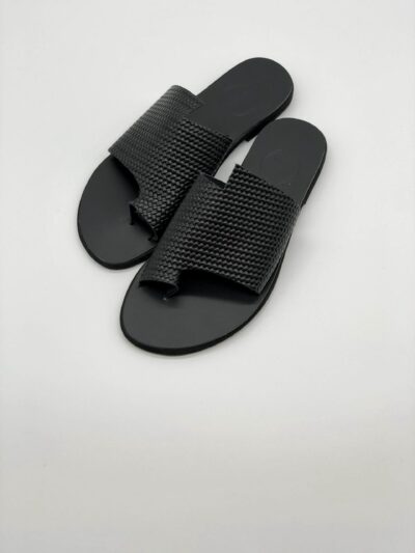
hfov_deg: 28.0
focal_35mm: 52
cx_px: 208
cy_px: 276
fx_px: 831
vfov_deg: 36.8
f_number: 2.4
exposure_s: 1/109
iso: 16
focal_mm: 6
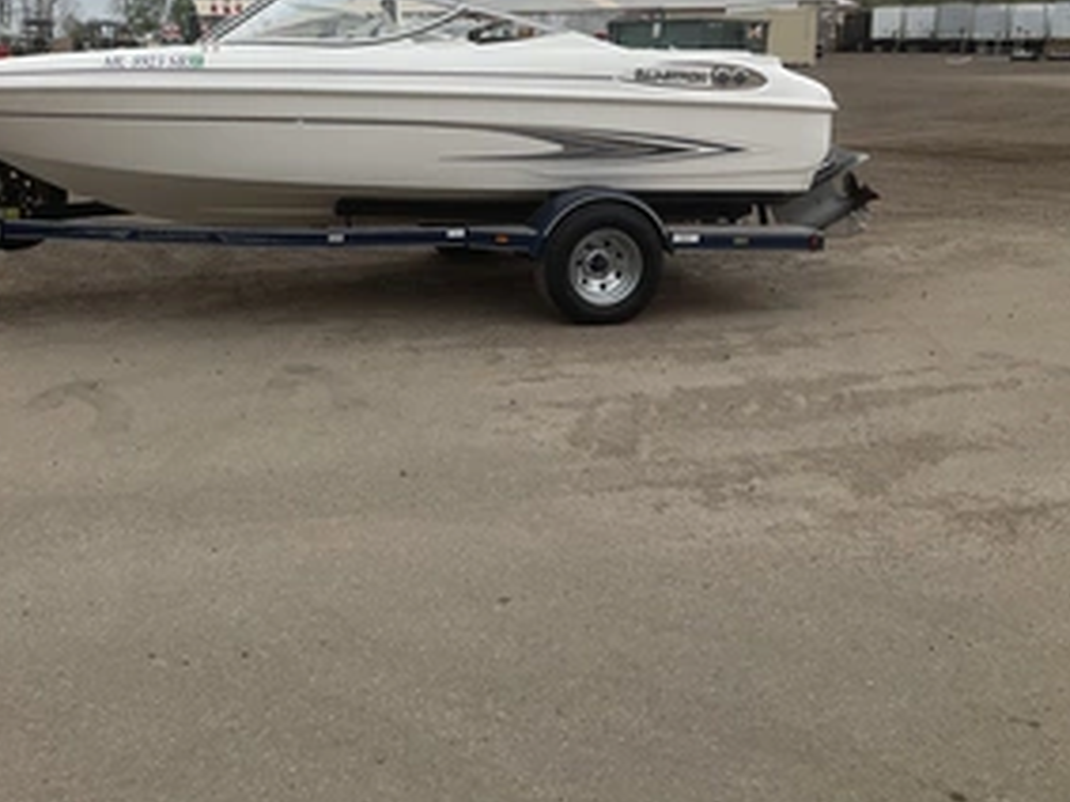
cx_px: 318
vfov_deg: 34.6
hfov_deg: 44.8
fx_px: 1267
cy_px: 242
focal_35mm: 41
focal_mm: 3
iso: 25
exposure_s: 1/1912
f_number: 1.8
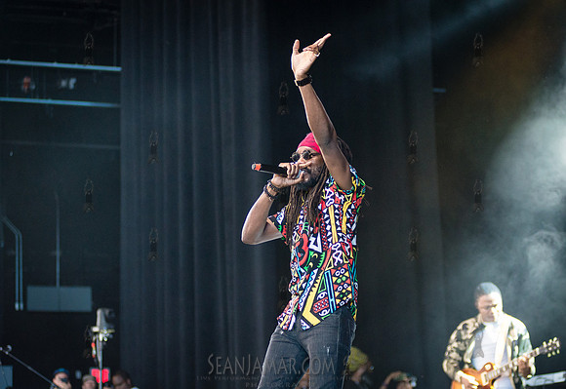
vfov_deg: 13.9
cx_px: 294
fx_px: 1601
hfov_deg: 20.0
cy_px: 223
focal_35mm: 101
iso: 2500
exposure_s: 1/400
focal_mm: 86
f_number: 2.8
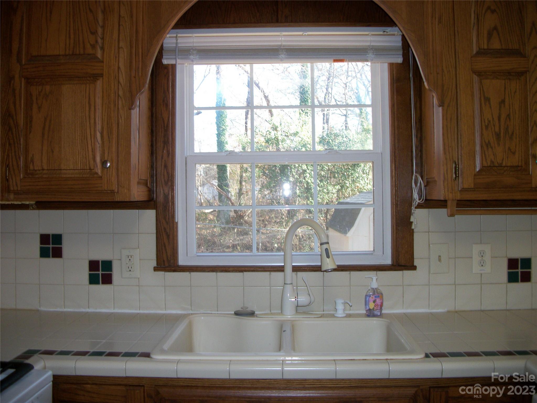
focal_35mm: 32
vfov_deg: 44.2
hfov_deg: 56.8
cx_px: 268
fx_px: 496
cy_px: 202
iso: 80
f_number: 2.9
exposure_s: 1/80
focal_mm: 5.7
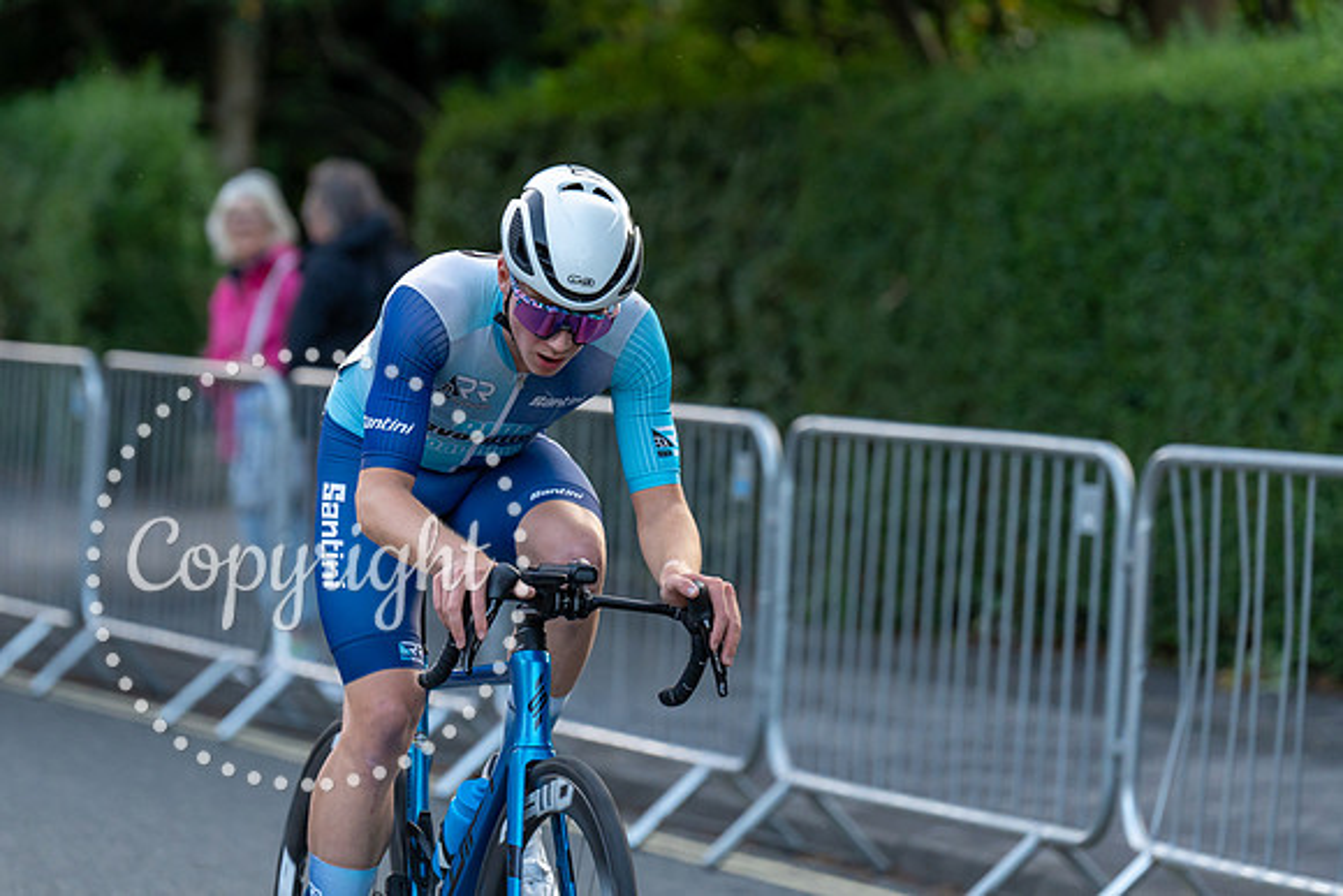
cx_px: 603
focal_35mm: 204
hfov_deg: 10.1
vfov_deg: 6.7
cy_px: 312
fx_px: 7607
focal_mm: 152
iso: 1250
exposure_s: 1/1000
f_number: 2.8
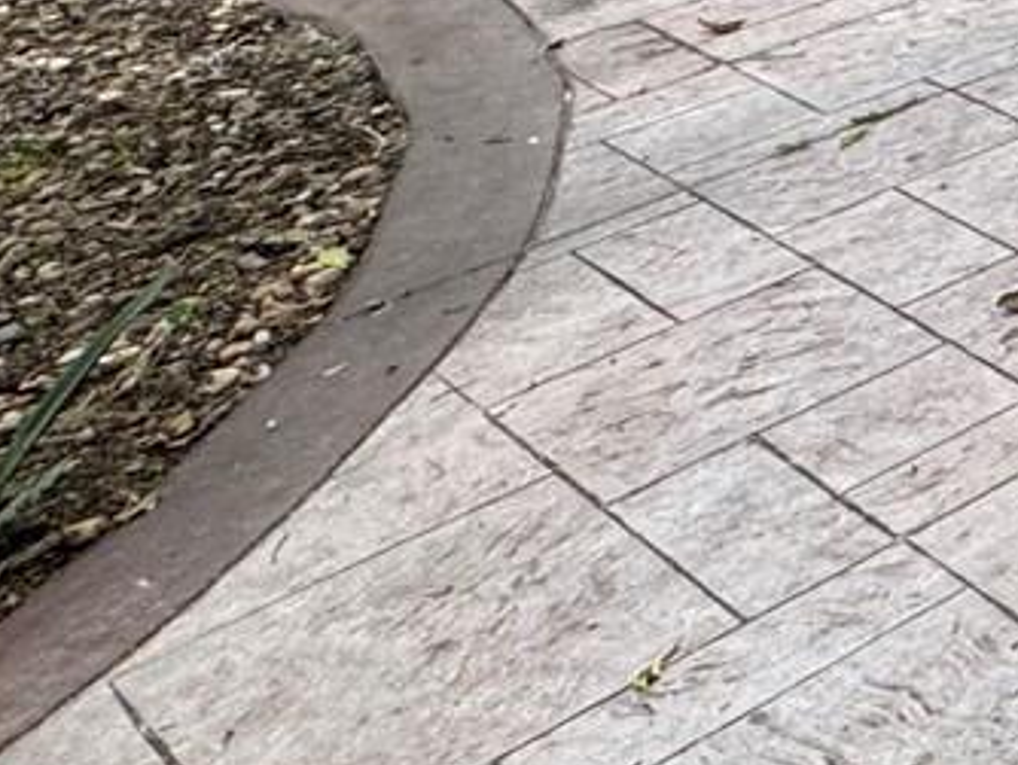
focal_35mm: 67
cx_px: 2356
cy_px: -634
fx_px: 1972
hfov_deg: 15.9
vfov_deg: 17.5
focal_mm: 2.22
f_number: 2.2
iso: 40
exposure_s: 1/462
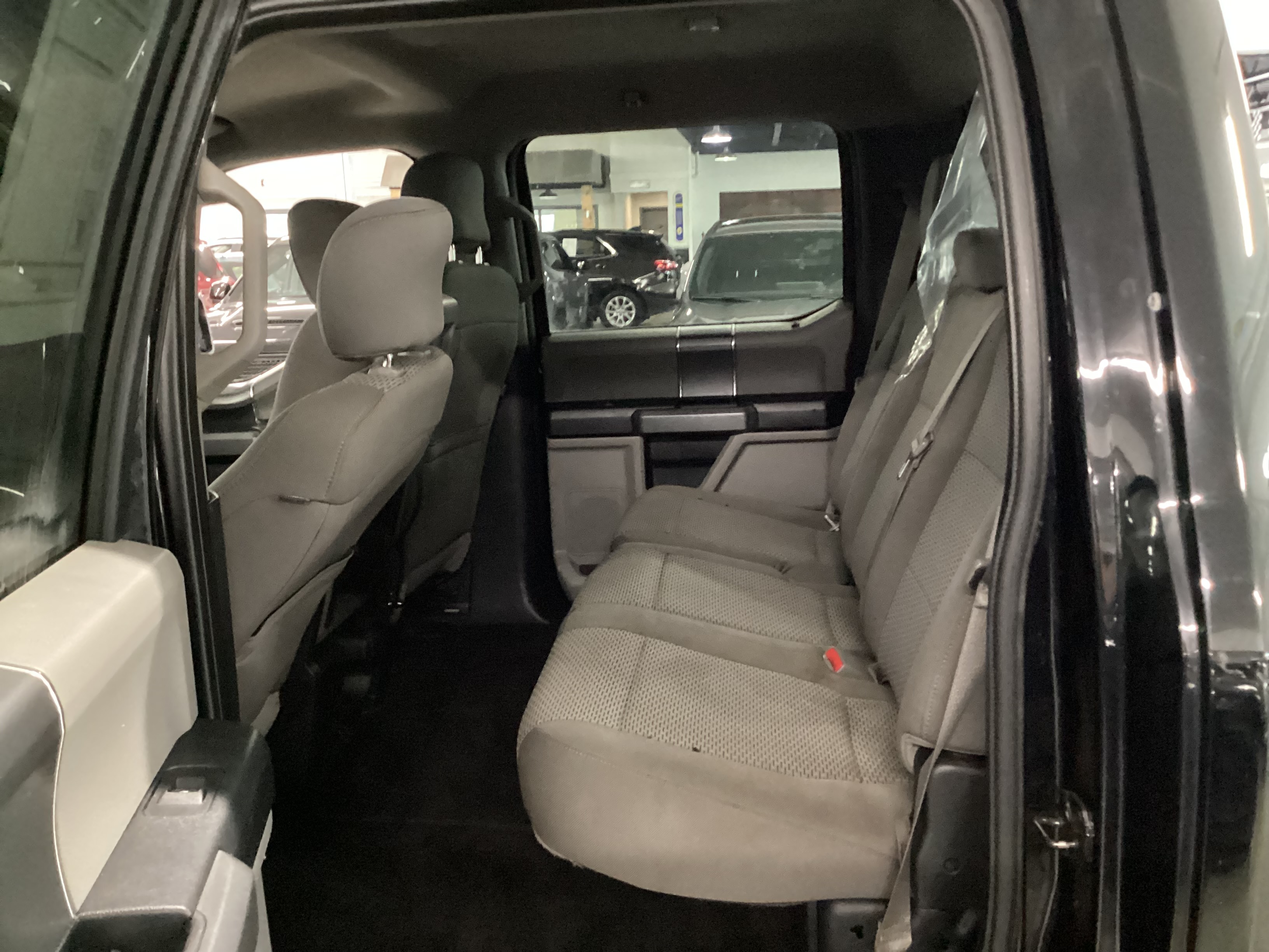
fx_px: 1136
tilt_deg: -12.9
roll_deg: +1.0
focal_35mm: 31
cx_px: 634
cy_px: 476
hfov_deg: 58.4
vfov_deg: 45.4
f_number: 2.4
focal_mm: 3.3
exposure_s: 1/17
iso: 800
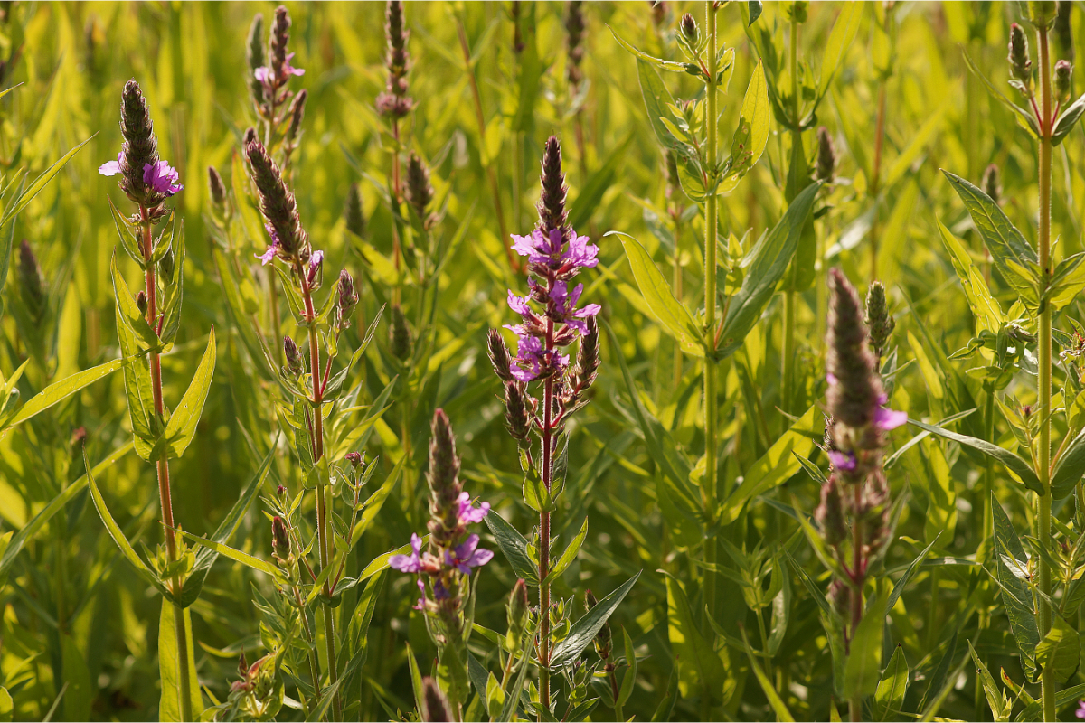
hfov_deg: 13.7
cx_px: 542
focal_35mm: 150
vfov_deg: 9.1
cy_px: 362
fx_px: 4520
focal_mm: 100
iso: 100
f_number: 5.6
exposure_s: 1/200
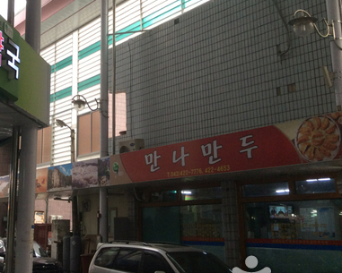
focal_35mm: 59
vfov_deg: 25.6
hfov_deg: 31.1
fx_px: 597
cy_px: 80
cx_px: 66
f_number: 2.4
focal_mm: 3.3
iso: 50
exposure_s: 1/60
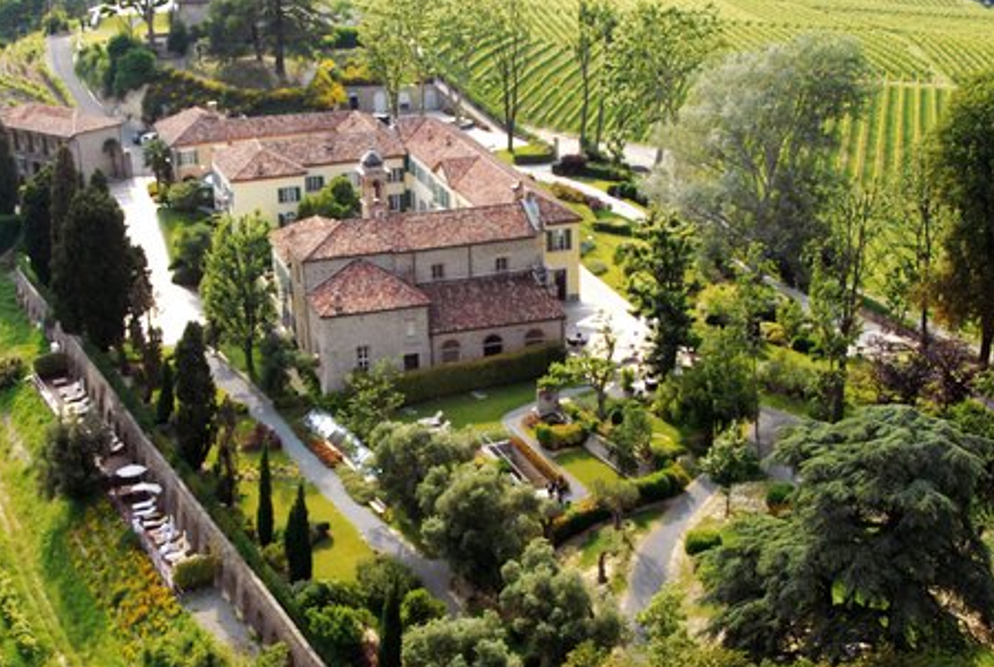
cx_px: 440
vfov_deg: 21.3
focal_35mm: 64
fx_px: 1771
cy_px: 309
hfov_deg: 31.3
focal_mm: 24
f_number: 4.5
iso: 500
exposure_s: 1/800
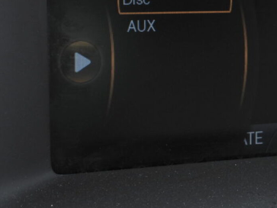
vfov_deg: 12.8
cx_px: 166
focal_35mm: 116
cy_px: 76
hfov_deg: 17.0
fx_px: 928
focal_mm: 9
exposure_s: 1/125
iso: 100
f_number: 4
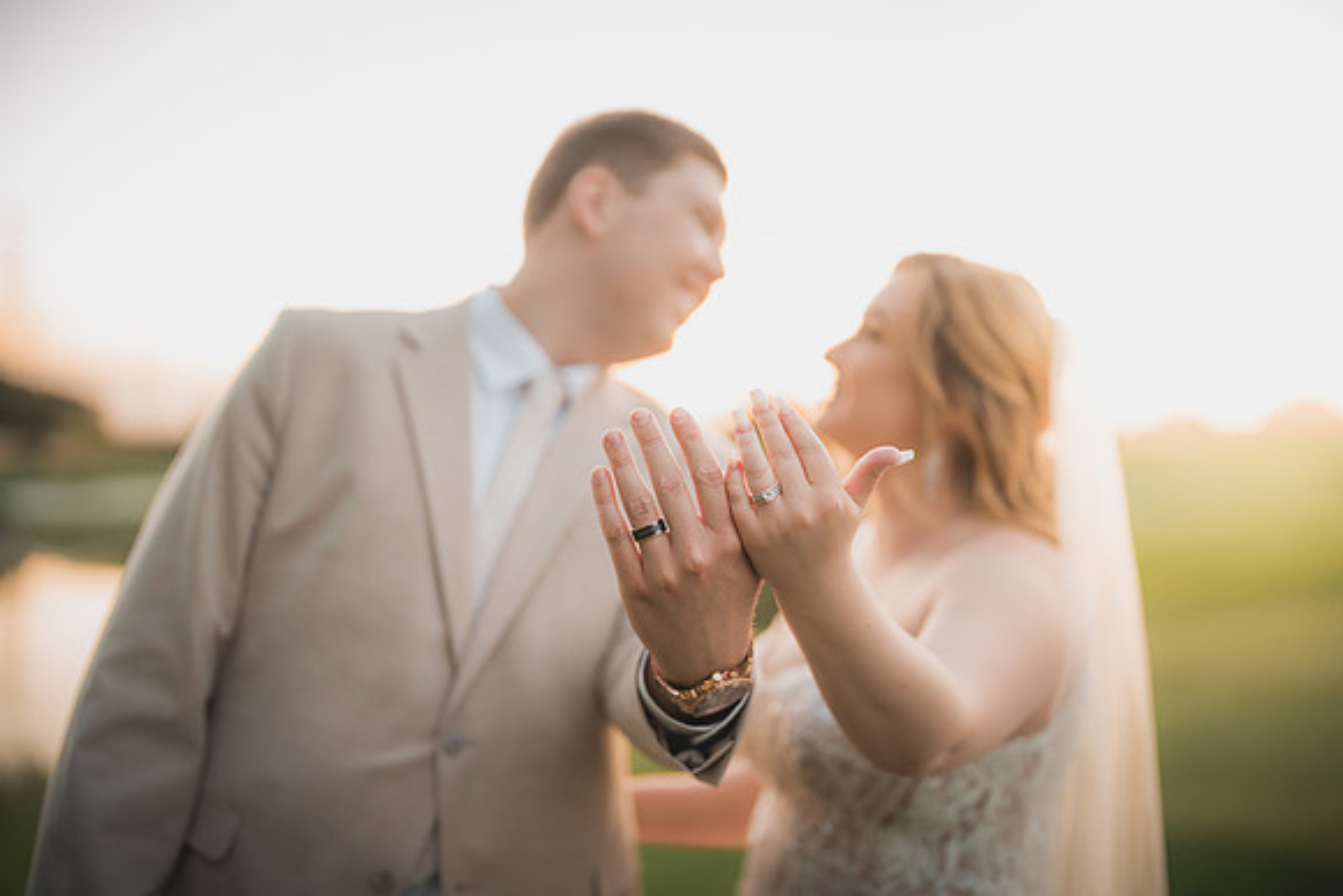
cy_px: 448
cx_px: 672
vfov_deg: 27.0
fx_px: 1866
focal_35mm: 50
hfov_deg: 39.6
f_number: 1.2
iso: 640
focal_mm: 50
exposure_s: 1/800
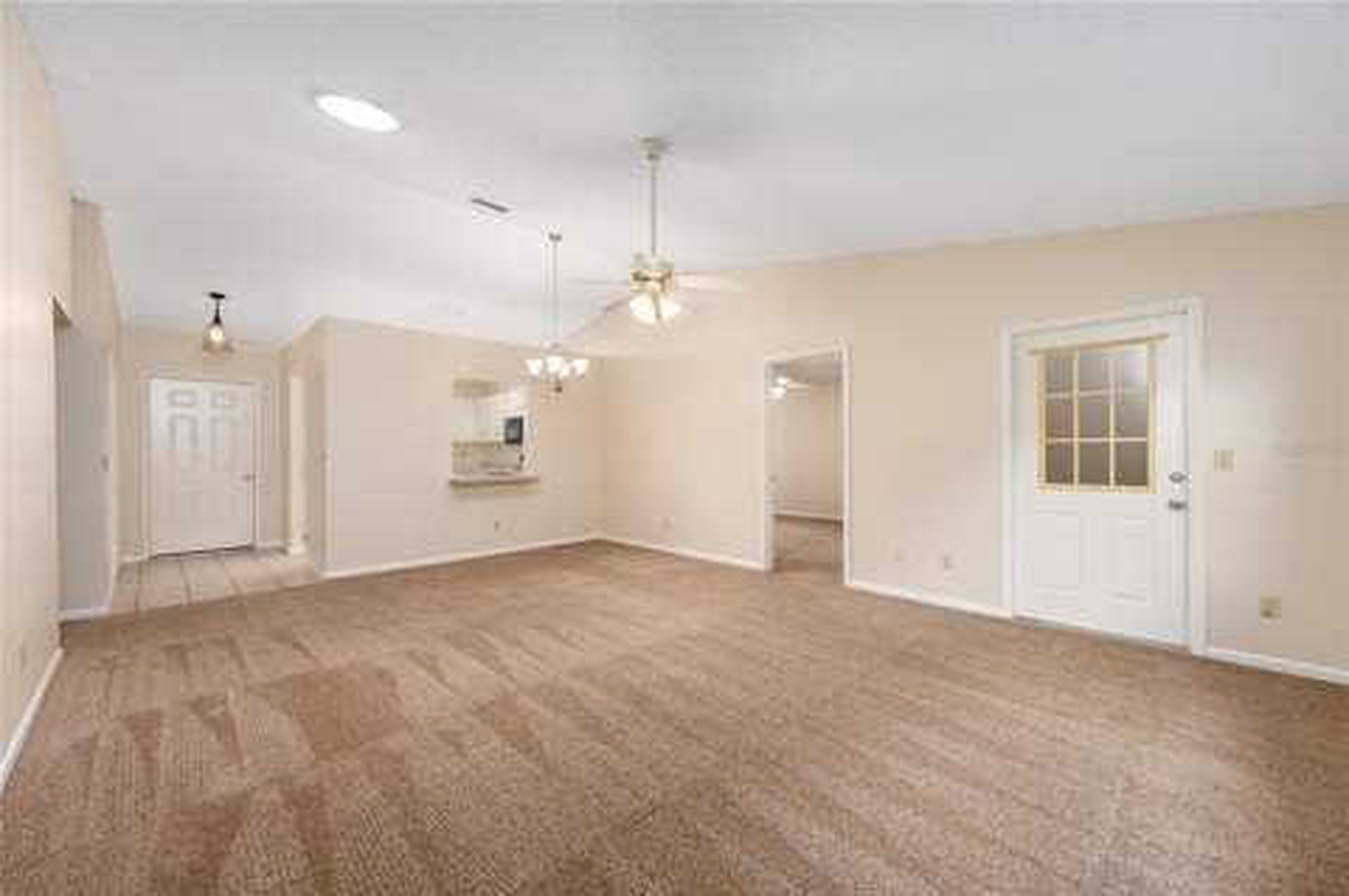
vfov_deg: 81.1
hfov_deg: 104.3
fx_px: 524
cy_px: 448
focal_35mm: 14
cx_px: 674
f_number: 8
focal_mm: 14
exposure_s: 1/2.5
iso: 400
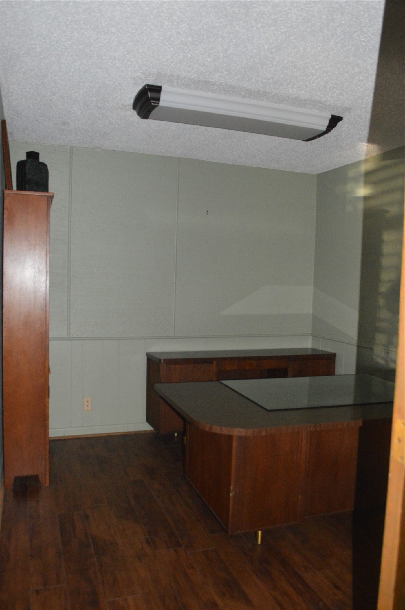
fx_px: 456
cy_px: 305
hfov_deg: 47.8
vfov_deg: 67.4
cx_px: 202
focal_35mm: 27
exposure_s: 1/60
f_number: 3.5
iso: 3200
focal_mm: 18
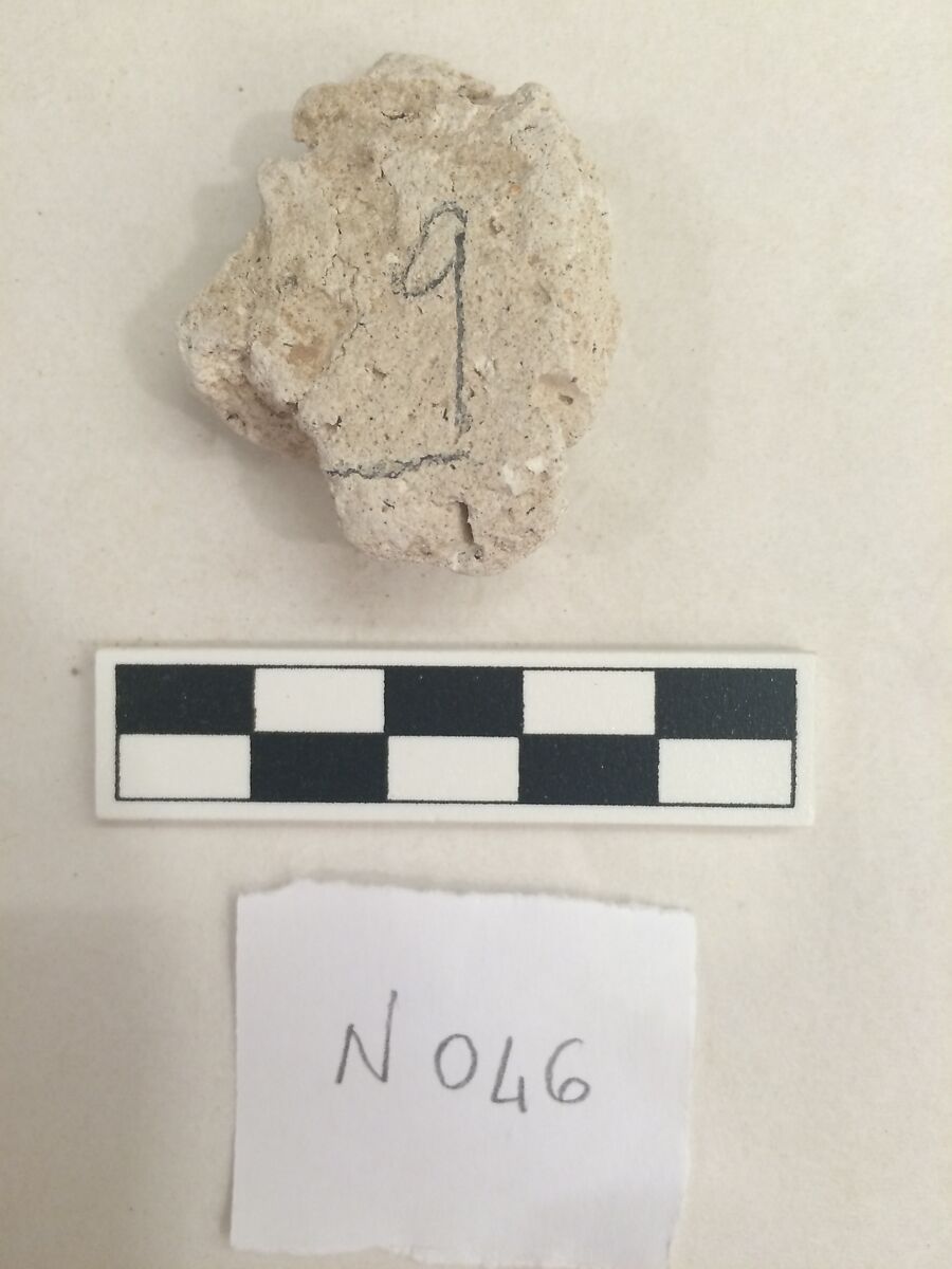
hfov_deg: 48.2
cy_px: 634
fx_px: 1063
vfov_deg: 61.7
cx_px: 476
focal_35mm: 29
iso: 80
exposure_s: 1/30
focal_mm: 4.15
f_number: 2.2
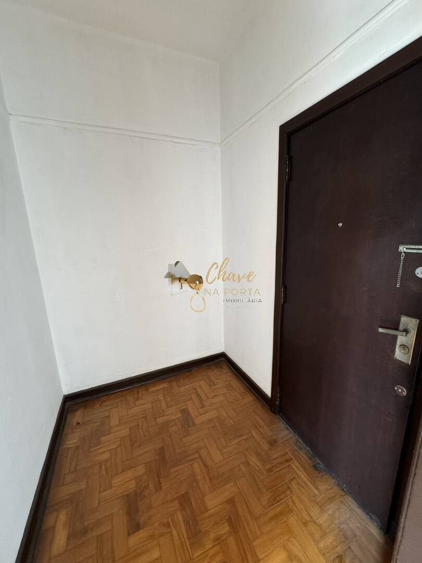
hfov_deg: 85.7
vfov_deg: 102.1
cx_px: 211
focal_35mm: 14
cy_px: 282
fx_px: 228
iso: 320
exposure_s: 1/66
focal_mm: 2.22
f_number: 2.2
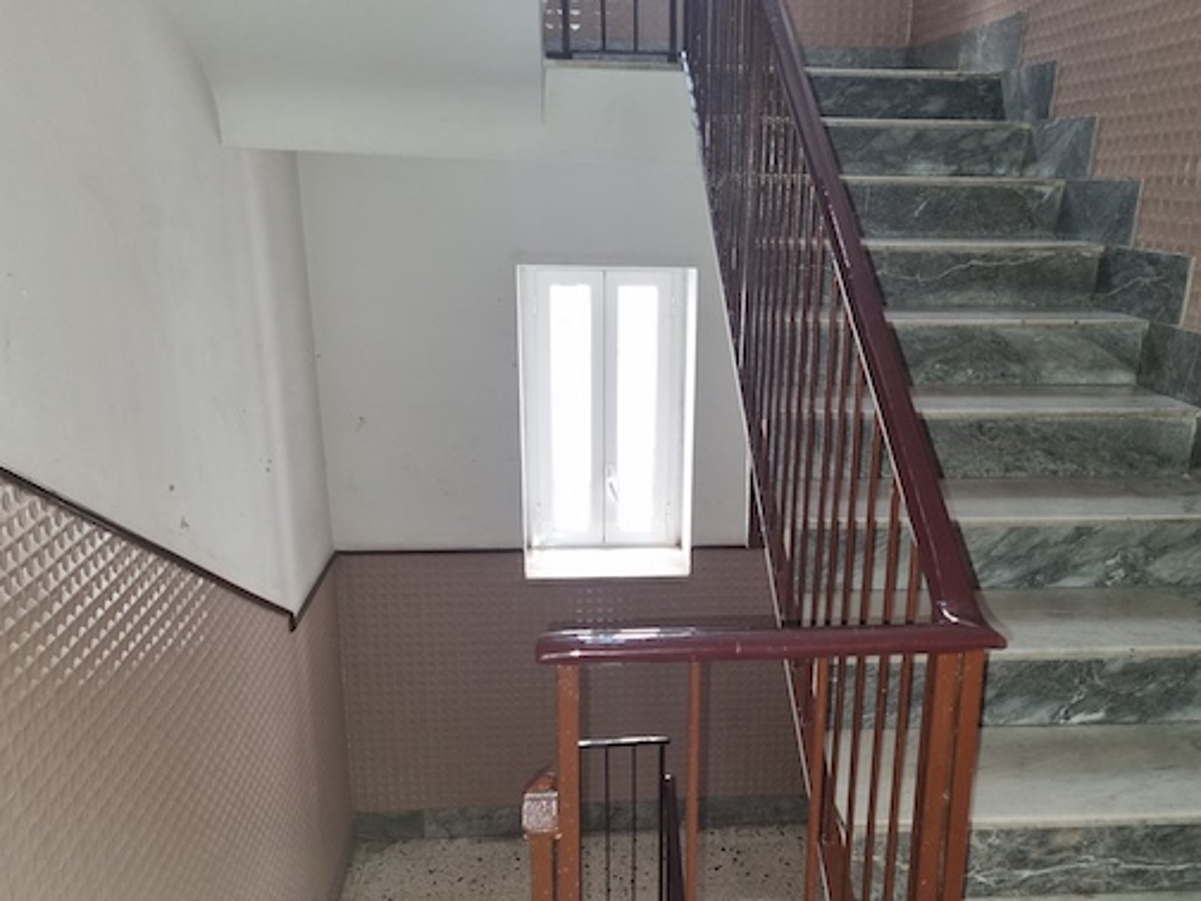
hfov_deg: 55.1
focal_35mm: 33
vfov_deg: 42.7
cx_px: 689
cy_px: 558
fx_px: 1145
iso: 112
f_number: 1.8
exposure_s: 1/17
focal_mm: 5.4
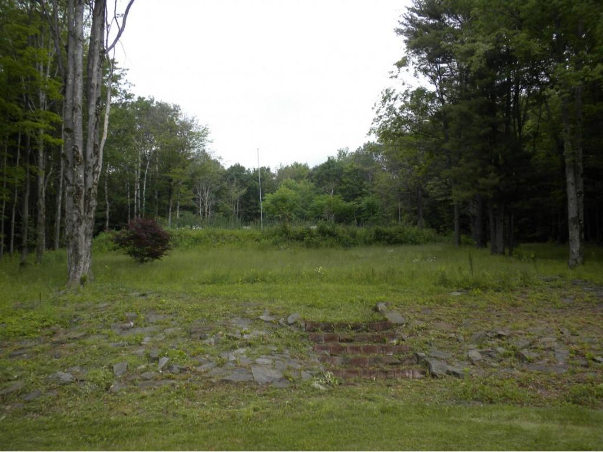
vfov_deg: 38.7
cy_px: 226
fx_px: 645
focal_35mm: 37
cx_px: 302
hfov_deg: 50.1
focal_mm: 6.6
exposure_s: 1/313
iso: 64
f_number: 3.5
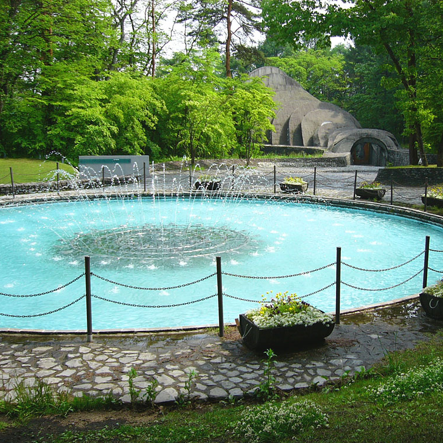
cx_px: 298
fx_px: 608
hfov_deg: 39.5
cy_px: 221
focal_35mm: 42
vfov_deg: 40.0
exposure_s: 1/400
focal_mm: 5.8
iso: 50
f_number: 8
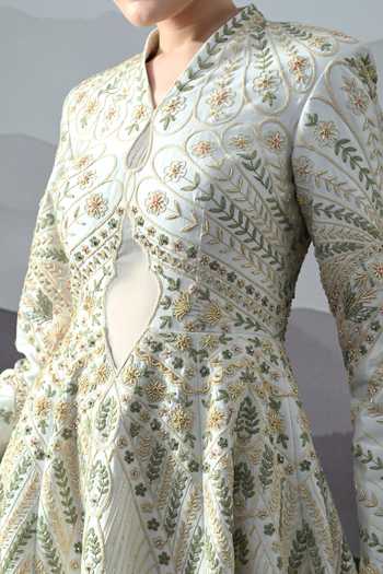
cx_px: 192
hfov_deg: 17.1
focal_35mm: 80
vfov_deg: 25.4
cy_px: 287
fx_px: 1277
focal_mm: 80
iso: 250
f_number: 8
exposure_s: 1/160
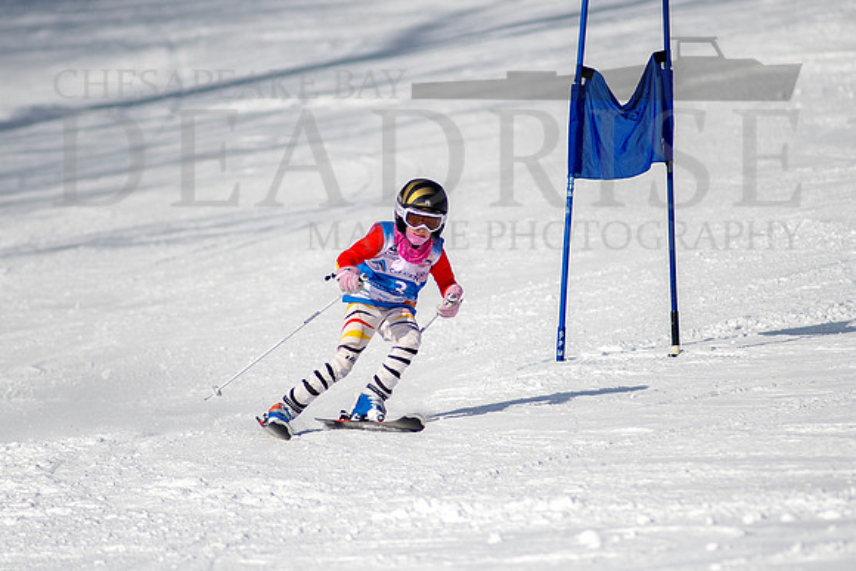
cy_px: 280
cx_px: 442
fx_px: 14406
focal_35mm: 606
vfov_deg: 2.3
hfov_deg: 3.4
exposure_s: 1/6400
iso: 100
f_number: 2.8
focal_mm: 300
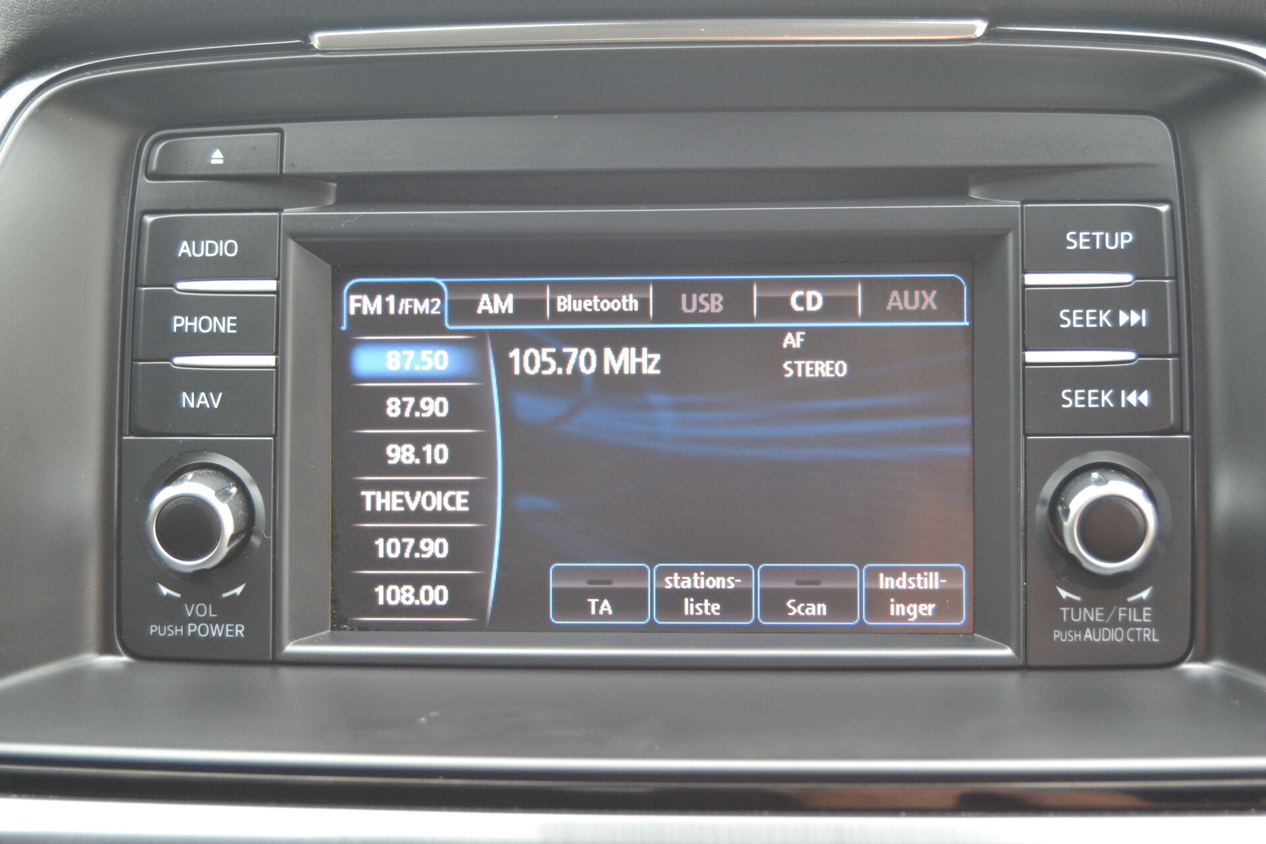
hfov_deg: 31.9
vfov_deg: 21.6
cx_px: 633
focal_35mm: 63
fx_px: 2215
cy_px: 422
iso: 900
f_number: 5
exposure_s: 1/60
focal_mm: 42
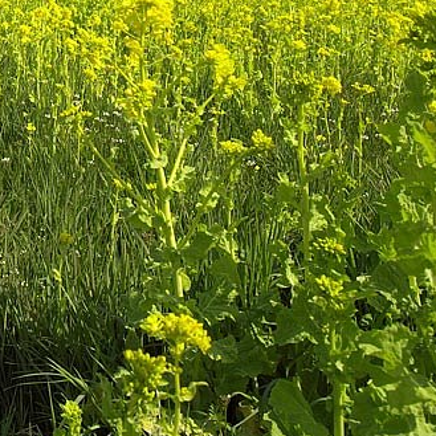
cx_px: -41
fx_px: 717
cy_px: 16
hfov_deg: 30.4
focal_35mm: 50
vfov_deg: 31.7
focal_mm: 13
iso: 200
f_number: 8
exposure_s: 1/125
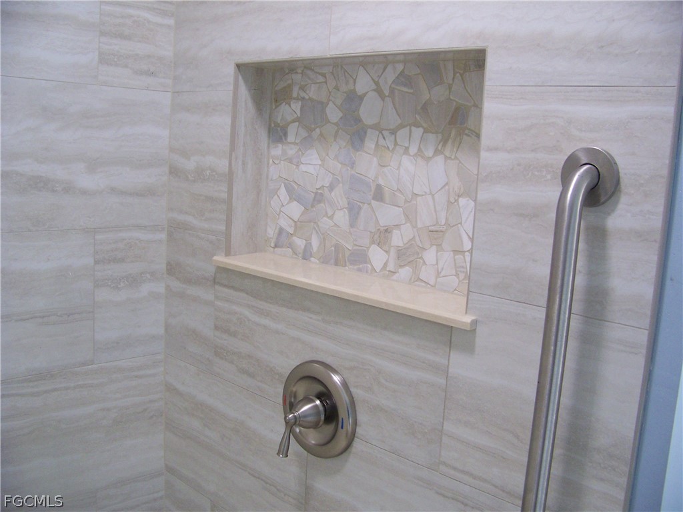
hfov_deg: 51.4
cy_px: 256
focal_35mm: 36
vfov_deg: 39.7
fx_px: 710
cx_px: 342
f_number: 2.8
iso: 160
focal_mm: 5.85
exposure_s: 1/30
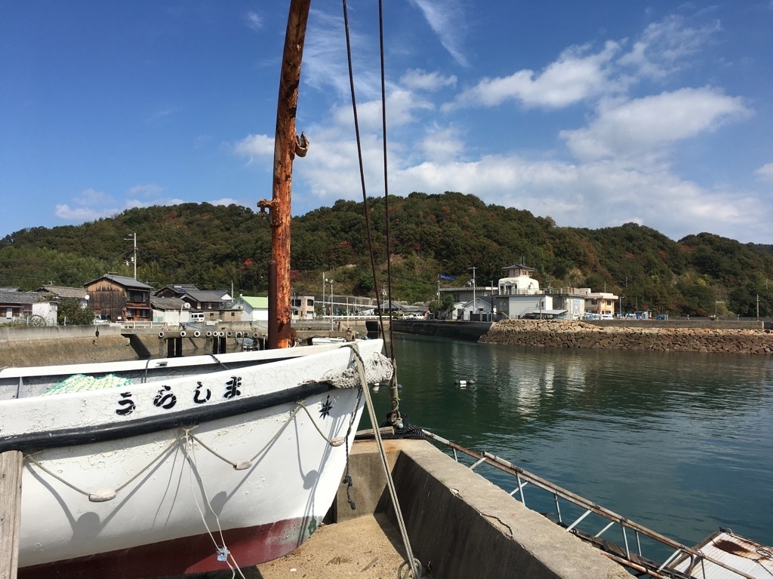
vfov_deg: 48.2
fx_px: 648
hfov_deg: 61.7
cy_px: 290
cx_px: 386
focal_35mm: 29
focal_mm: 4.15
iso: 25
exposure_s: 1/2849
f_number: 2.2
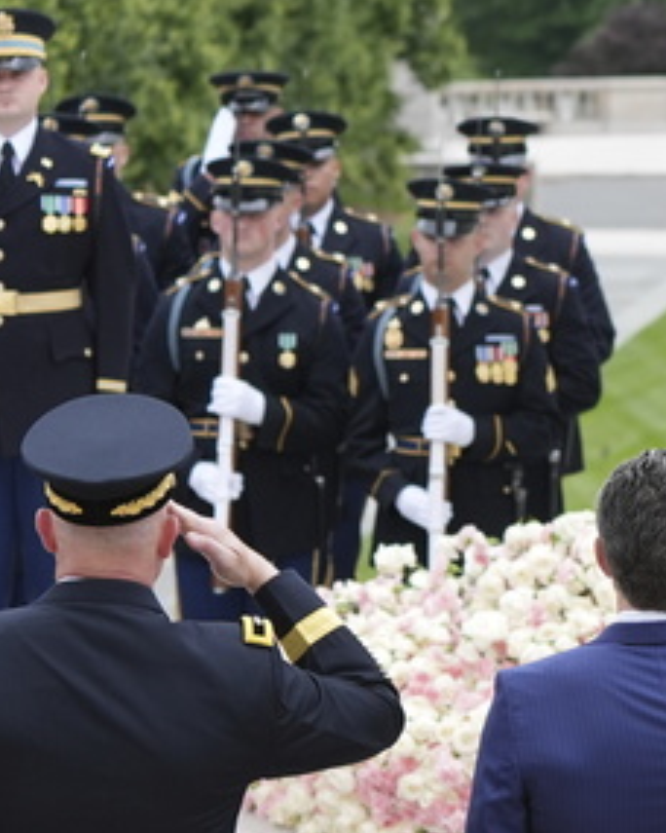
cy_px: 943
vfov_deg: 5.7
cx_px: 1154
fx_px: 8303
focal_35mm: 337
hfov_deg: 4.5
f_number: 5.6
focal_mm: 100
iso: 640
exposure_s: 1/1000
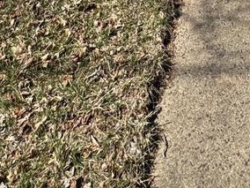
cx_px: 259
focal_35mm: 71
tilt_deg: +3.1
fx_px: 513
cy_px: -288
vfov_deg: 13.5
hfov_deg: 25.8
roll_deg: +0.4
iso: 50
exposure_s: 1/1567
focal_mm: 2.22
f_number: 2.2
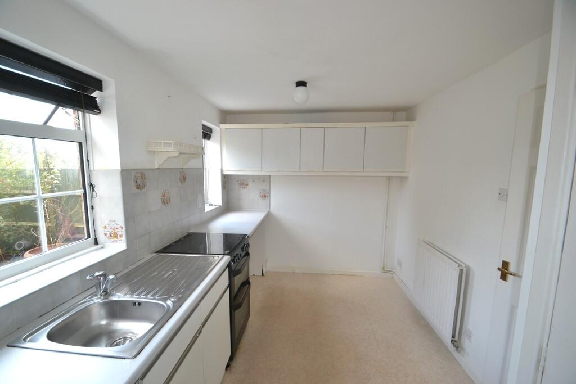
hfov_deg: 100.4
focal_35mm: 15
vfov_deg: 77.3
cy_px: 192
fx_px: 240
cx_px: 288
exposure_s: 1/125
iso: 360
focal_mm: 10
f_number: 4
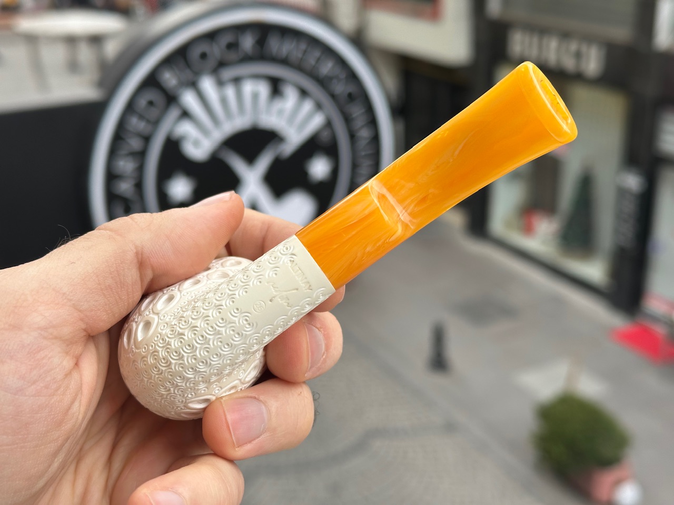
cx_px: 337
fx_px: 935
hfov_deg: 39.7
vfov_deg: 30.3
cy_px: 252
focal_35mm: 48
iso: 64
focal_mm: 6.86
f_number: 1.78
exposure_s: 1/250
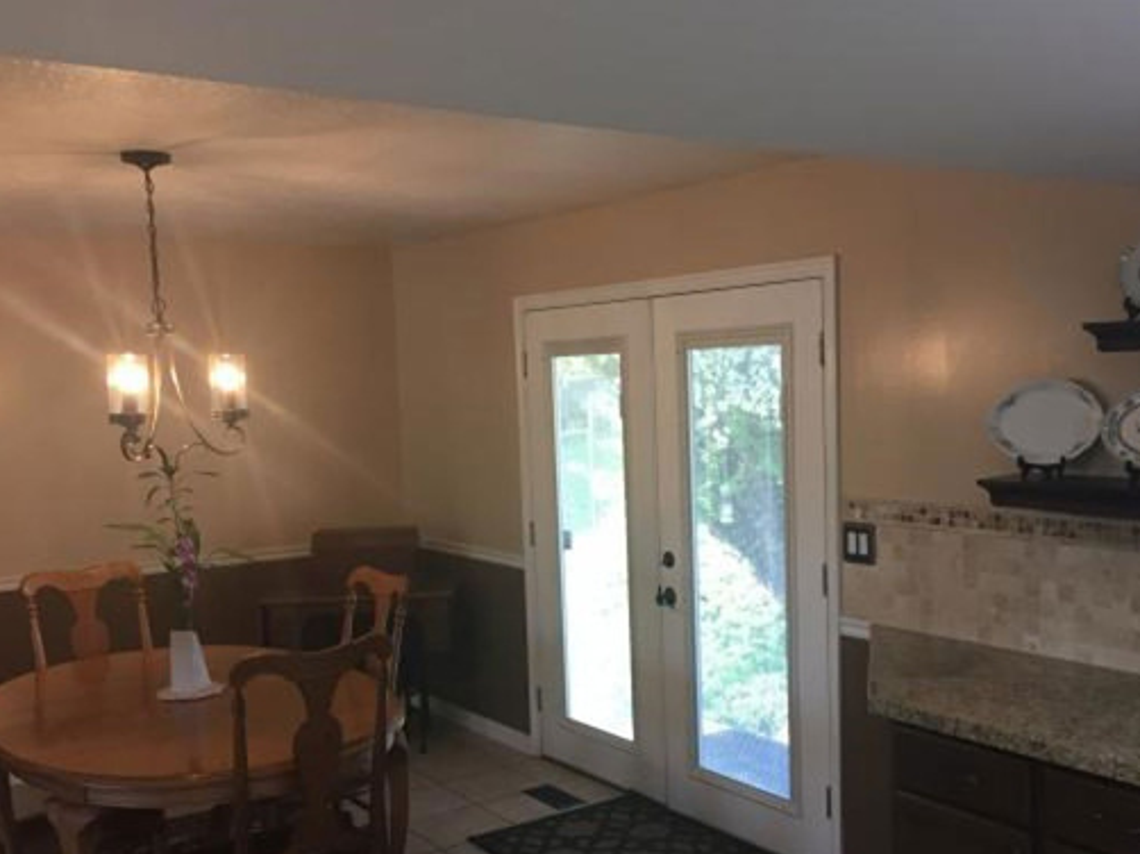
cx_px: 611
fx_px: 1218
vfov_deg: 38.5
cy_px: 500
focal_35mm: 37
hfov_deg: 50.1
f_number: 2.2
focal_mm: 4.15
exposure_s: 1/30
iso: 64
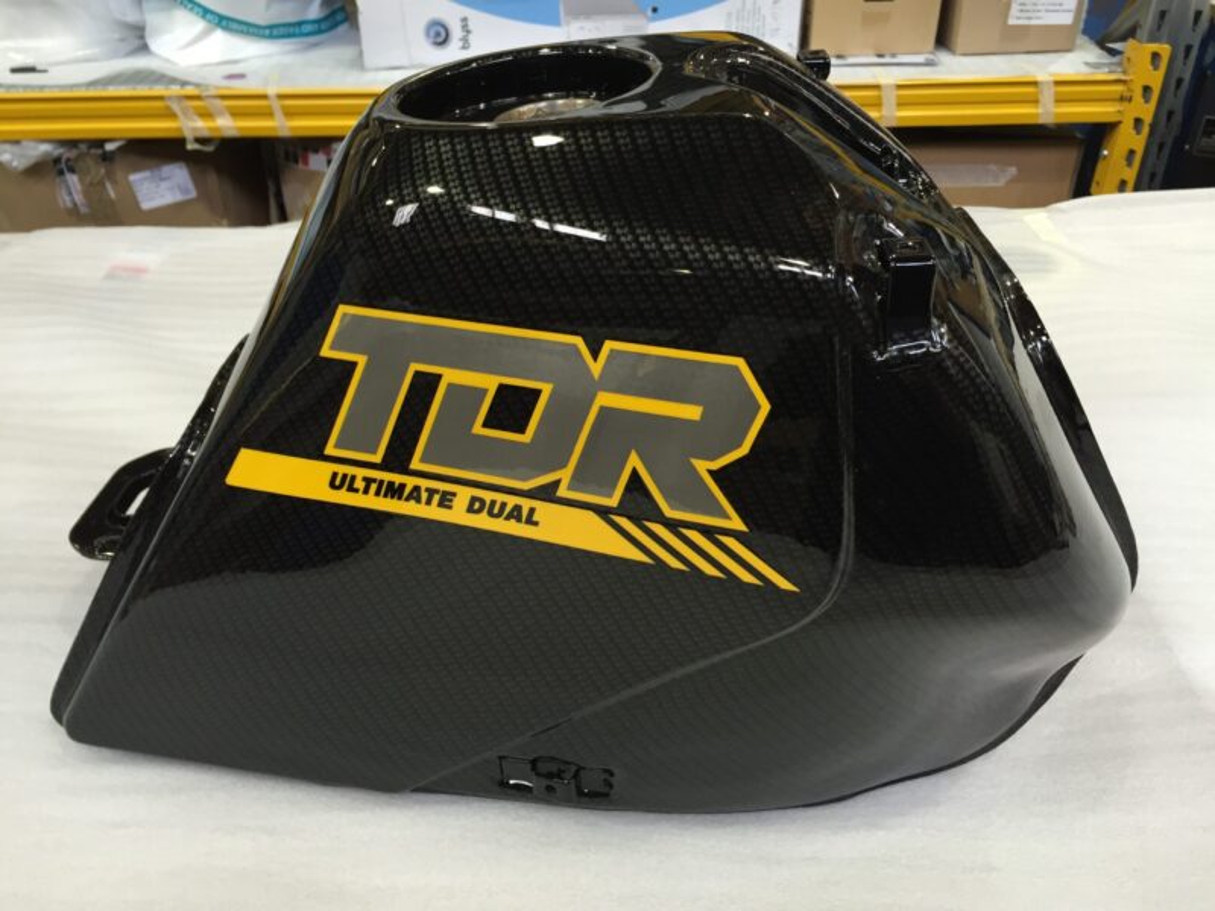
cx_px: 608
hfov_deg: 61.7
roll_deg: +1.1
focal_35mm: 29
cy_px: 456
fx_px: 1018
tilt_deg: -34.2
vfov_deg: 48.2
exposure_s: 1/33
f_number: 2.2
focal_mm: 4.15
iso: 80
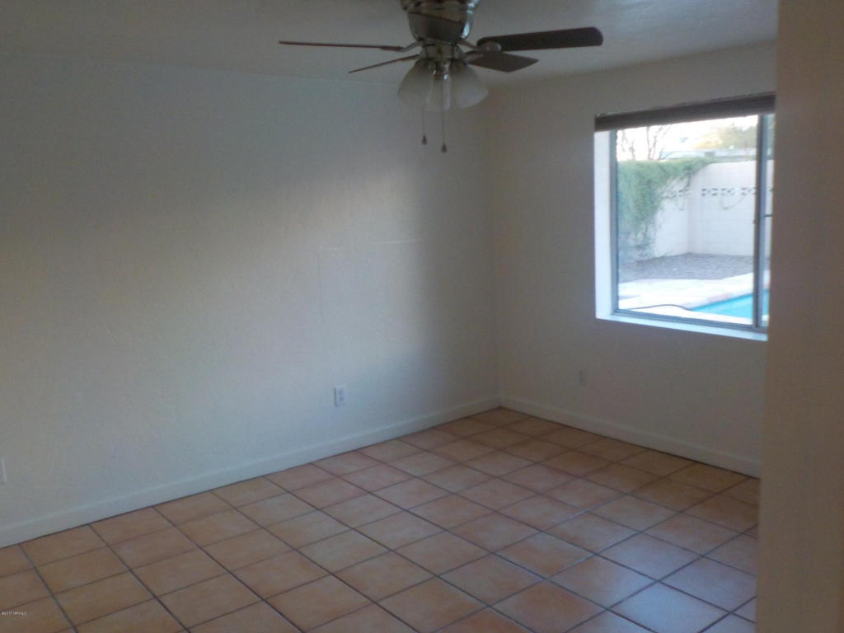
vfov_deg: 46.8
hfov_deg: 60.0
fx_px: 731
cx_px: 422
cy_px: 316
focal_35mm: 30
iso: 280
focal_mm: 4.1
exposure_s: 1/30
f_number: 3.3
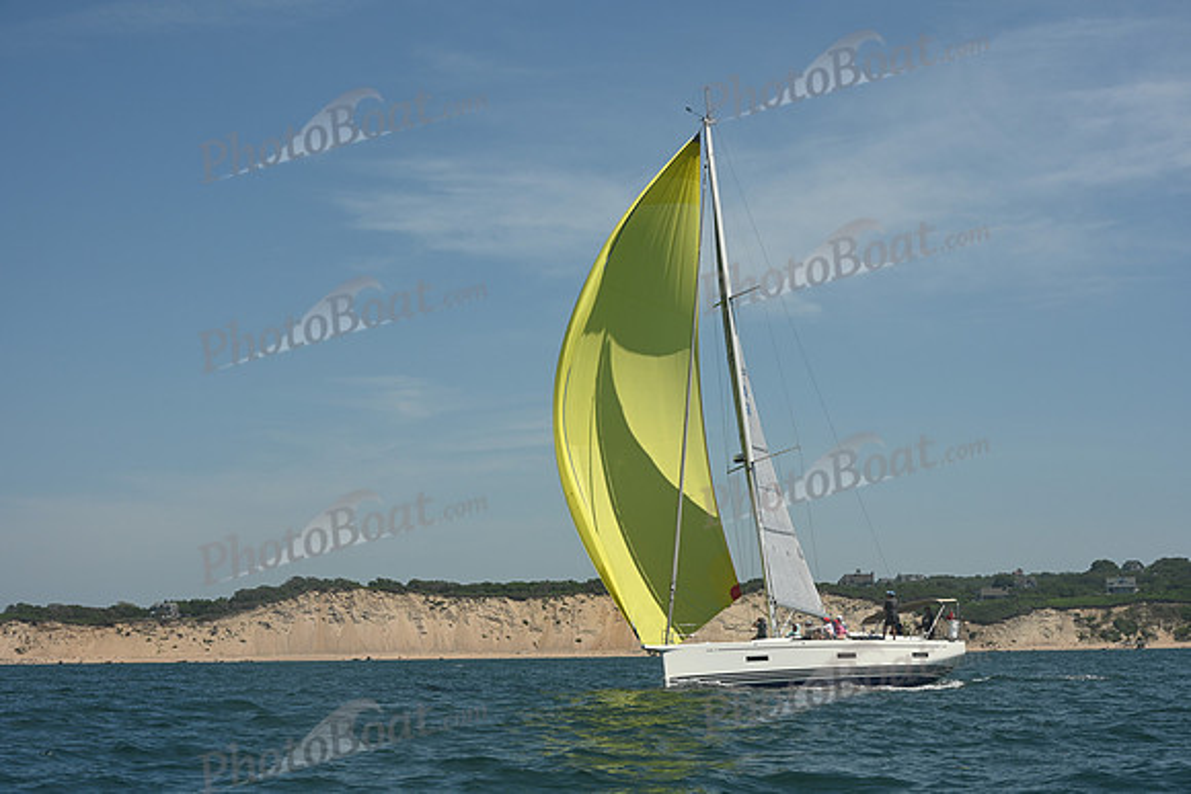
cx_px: 596
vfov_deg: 19.5
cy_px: 397
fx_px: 2316
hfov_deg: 28.8
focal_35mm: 70
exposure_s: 1/1000
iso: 320
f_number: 10
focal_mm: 70
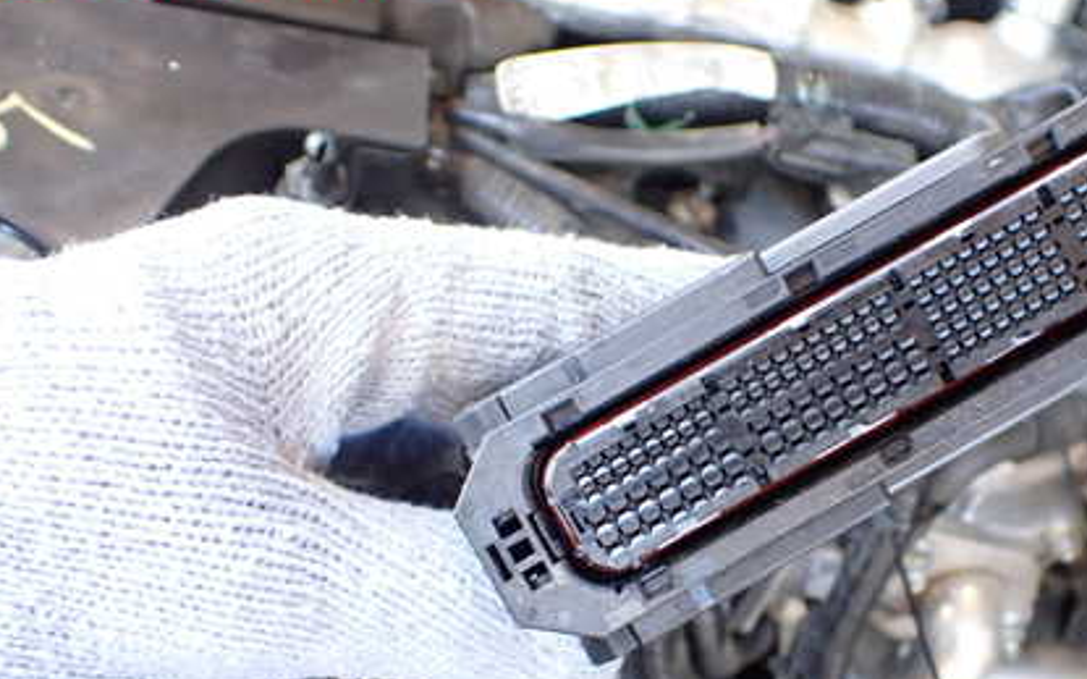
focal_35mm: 46
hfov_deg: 43.0
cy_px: 530
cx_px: 715
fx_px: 1362
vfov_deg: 27.5
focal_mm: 5.4
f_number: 2.3
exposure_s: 1/125
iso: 640
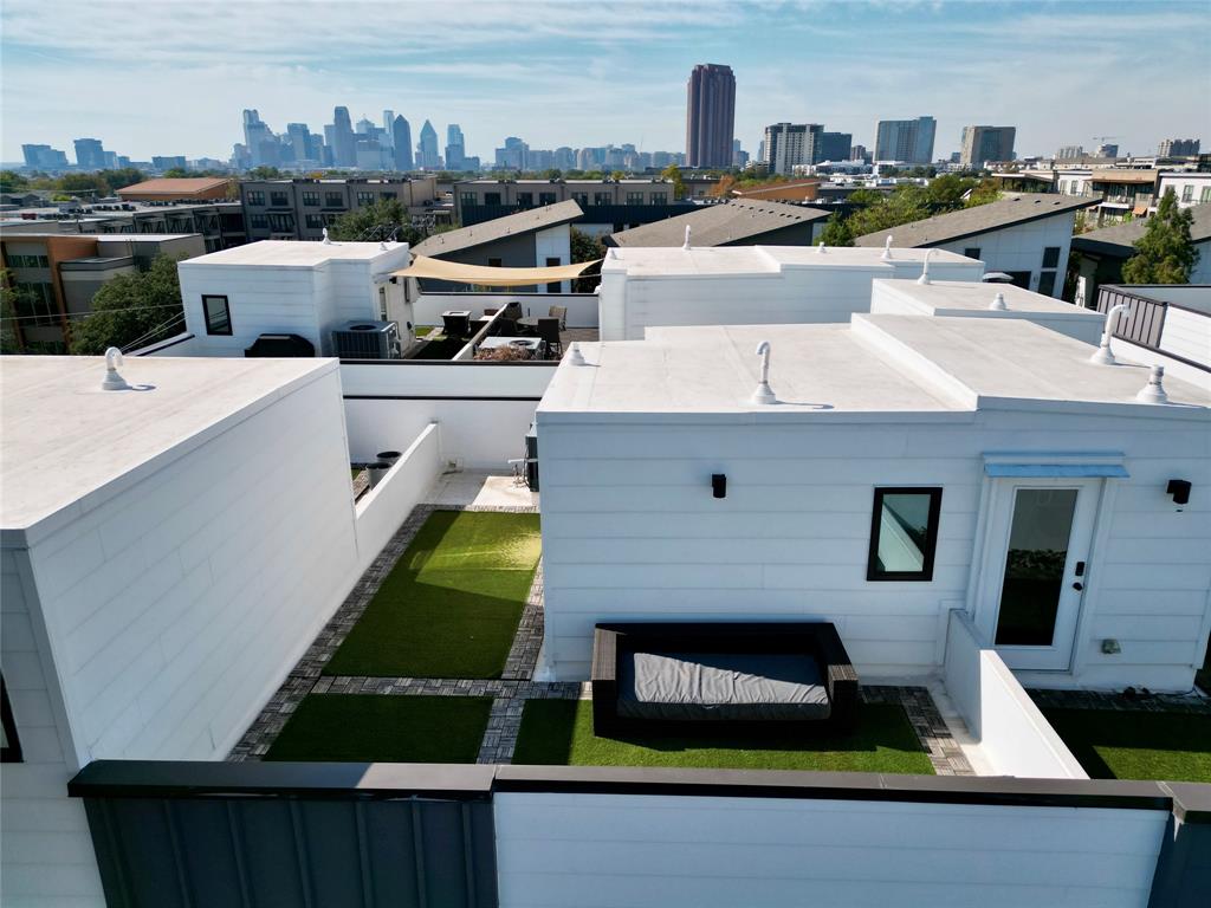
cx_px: 606
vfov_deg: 56.8
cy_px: 454
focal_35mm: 24
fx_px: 840
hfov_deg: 71.6
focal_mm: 6.72
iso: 200
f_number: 1.7
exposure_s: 1/5000
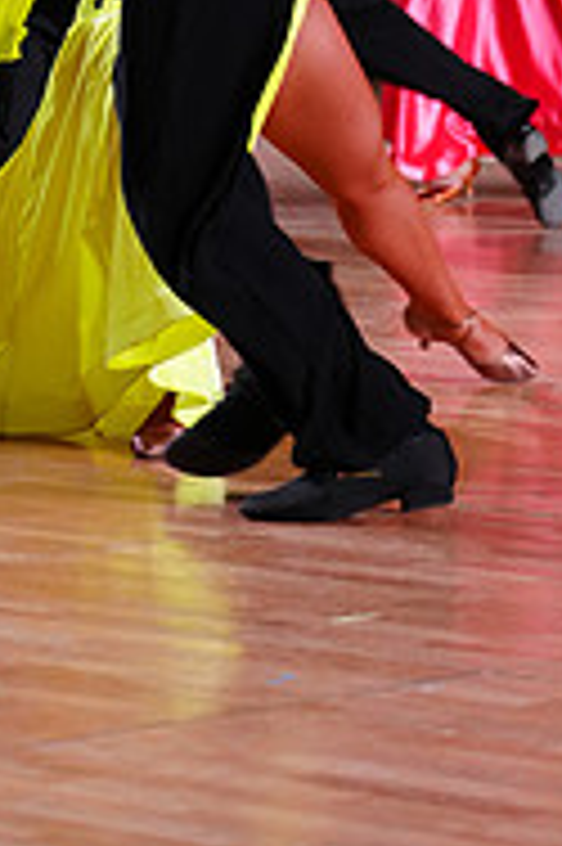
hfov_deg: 5.4
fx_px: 5935
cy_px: -266
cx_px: 236
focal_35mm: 253
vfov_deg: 8.0
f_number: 2.8
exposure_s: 1/400
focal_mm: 82
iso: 1250
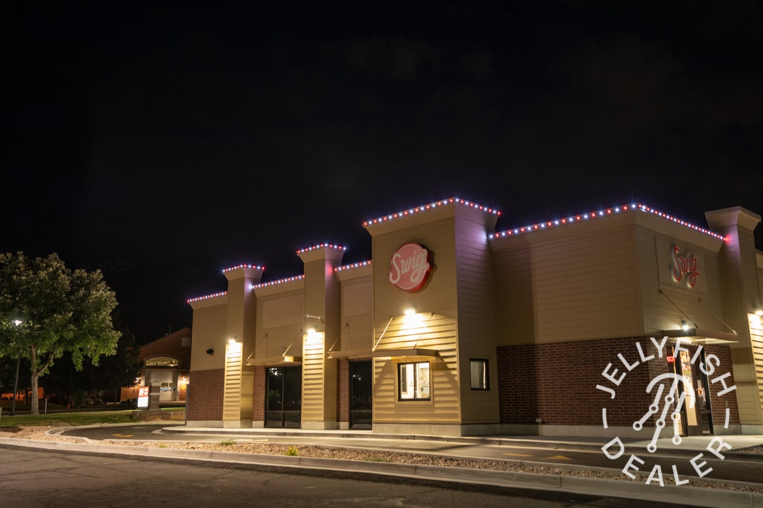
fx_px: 742
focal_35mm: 35
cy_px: 254
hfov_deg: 54.4
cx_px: 382
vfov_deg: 37.8
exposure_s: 1/13
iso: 800
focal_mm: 35
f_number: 3.2
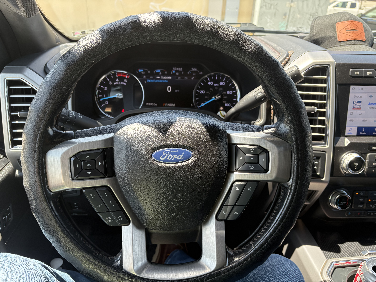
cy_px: 141
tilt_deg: -28.6
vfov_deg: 53.1
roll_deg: -2.8
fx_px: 282
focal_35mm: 26
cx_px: 188
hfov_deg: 67.3
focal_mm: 5.96
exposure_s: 1/243
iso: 100
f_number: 1.6
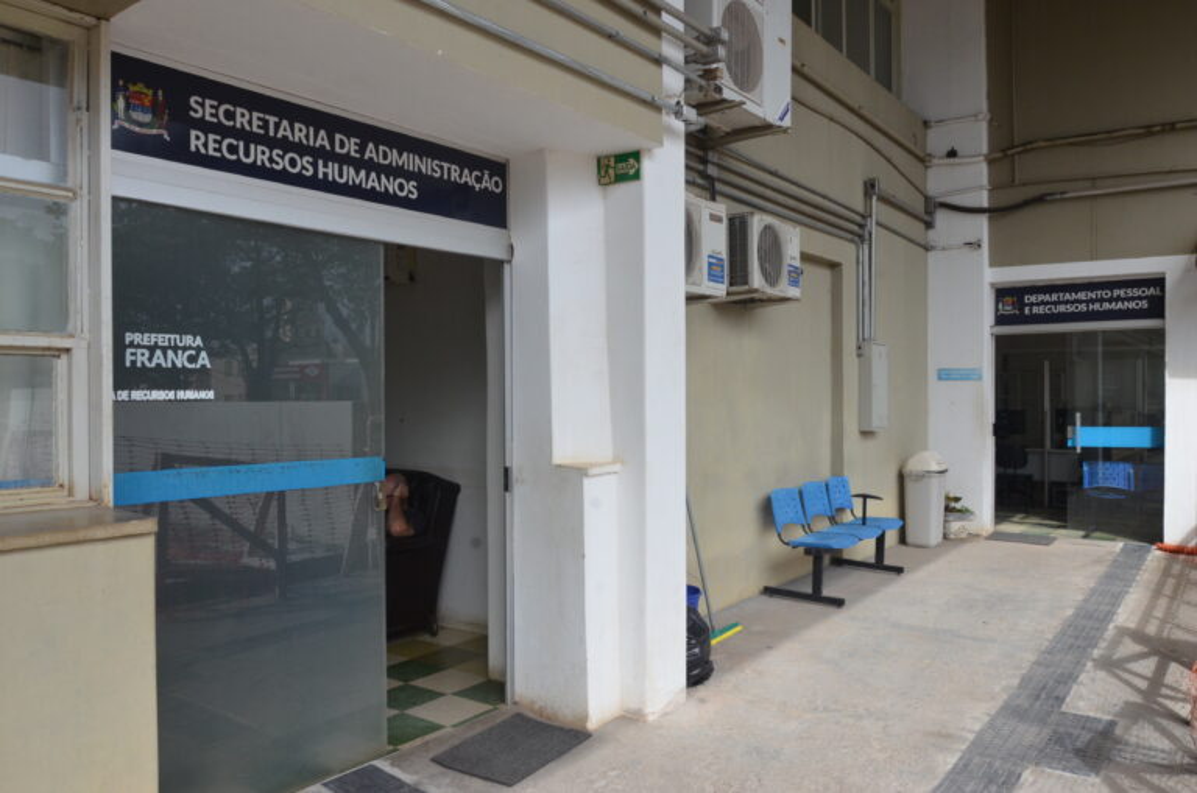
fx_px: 896
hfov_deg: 67.5
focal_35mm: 27
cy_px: 396
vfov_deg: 47.8
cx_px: 598
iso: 800
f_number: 13
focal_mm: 18
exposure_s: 1/640
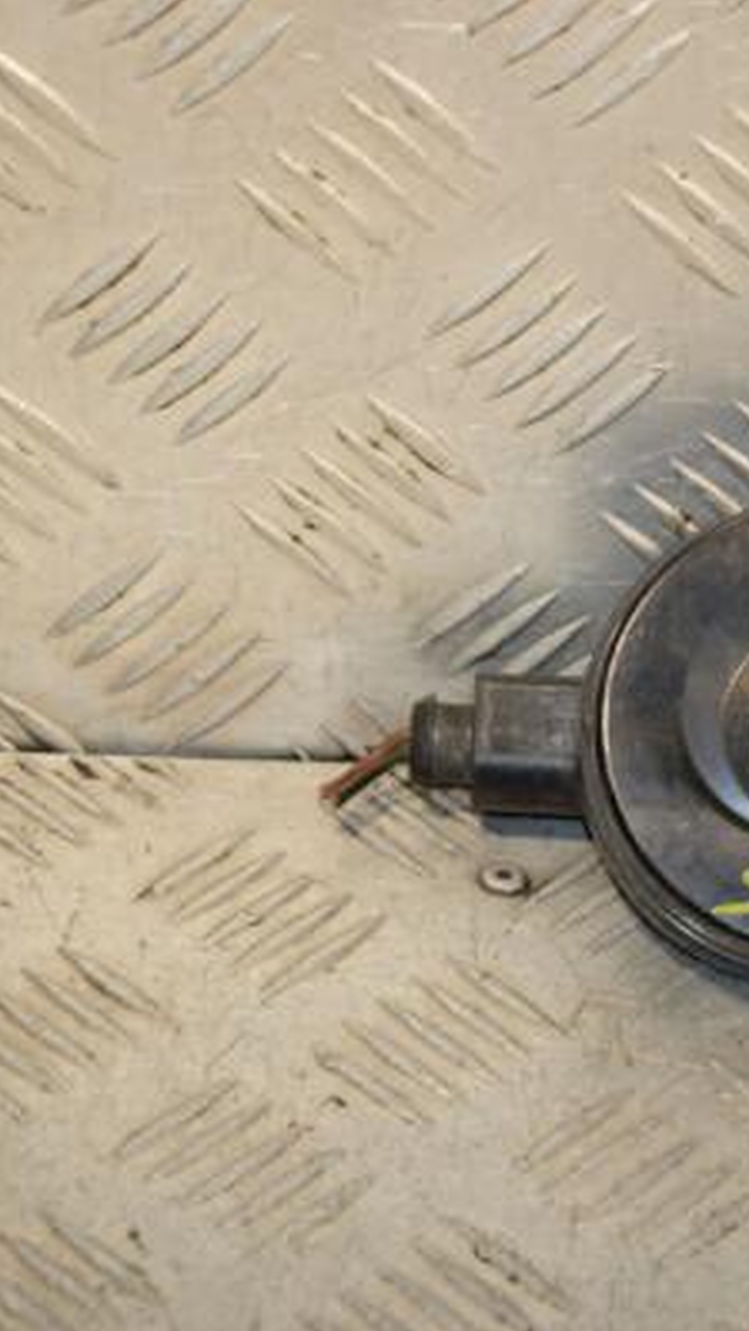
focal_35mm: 166
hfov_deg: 7.3
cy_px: 666
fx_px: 5859
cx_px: 809
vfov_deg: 13.0
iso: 800
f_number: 7.1
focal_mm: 70
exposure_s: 1/200
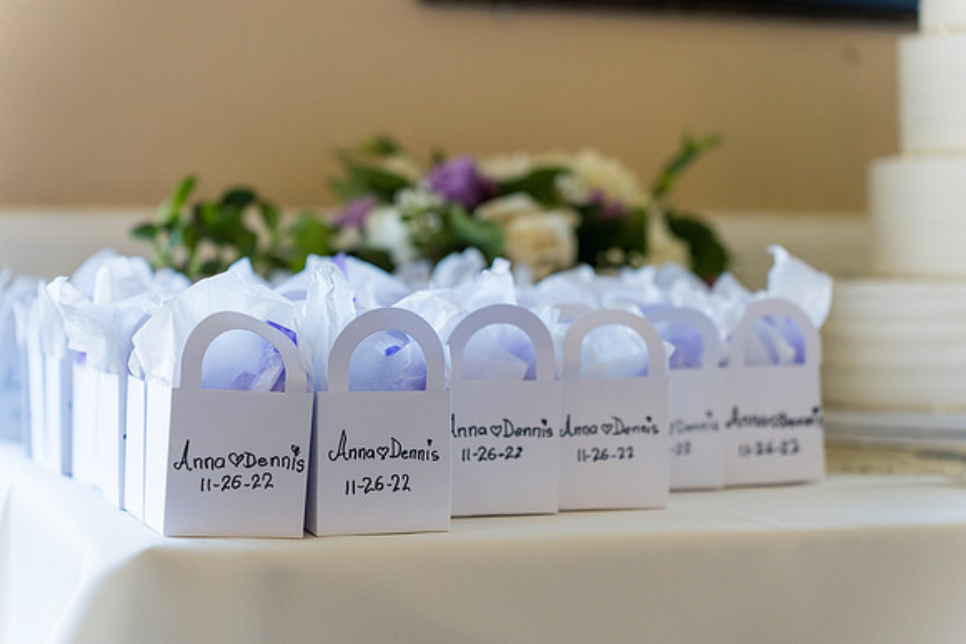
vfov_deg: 18.2
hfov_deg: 27.0
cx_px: 483
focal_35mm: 75
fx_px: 2013
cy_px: 322
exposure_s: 1/160
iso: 400
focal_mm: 75
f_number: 3.2
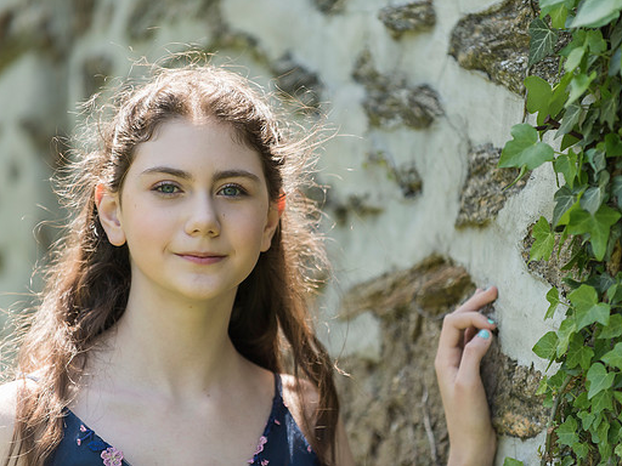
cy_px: 232
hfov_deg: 9.1
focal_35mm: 218
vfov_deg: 6.8
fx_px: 3917
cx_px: 311
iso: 400
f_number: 3.2
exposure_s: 1/1250
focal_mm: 200
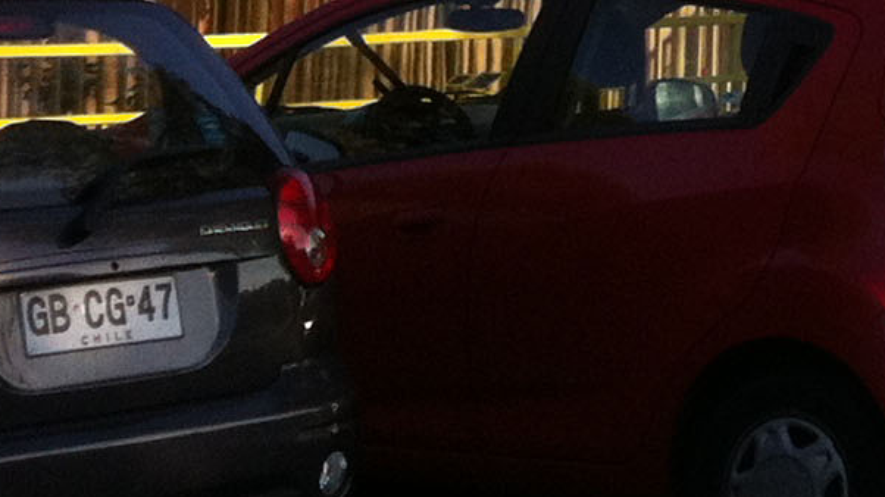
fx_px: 3847
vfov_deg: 7.1
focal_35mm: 164
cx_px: 1719
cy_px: -482
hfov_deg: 11.8
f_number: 2.8
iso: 80
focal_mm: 3.85
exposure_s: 1/591
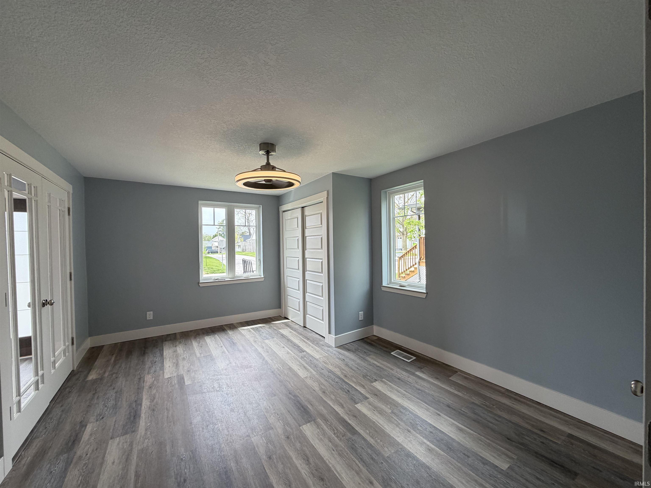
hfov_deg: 102.1
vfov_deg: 85.7
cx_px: 326
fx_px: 263
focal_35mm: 14
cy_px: 244
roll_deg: +0.6
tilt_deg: +0.4
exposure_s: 1/121
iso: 100
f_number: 2.2
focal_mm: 2.22
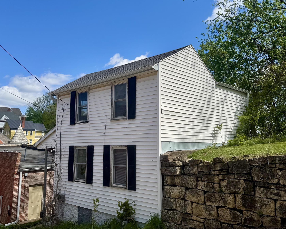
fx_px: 271
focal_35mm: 32
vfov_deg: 45.8
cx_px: 142
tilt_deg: +7.2
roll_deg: -1.2
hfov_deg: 55.7
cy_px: 112
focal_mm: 6.76
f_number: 1.78
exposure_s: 1/5814
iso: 80
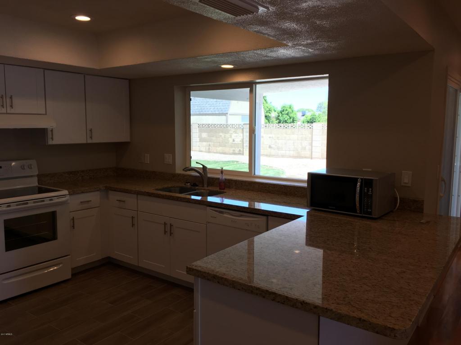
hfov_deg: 61.7
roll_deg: -0.8
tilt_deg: -5.7
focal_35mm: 29
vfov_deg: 48.2
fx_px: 386
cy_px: 172
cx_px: 230
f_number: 2.2
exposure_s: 1/120
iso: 32
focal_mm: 4.15
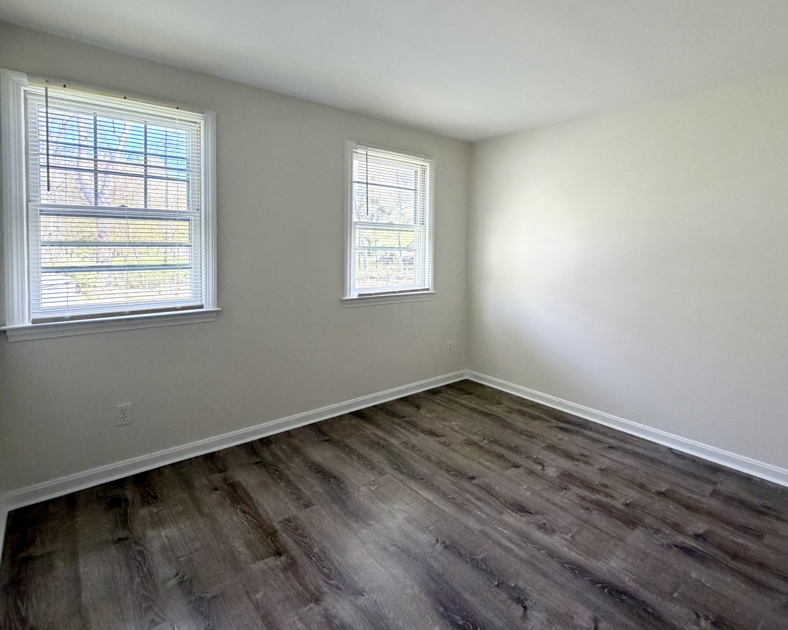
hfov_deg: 85.4
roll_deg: -1.5
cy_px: 259
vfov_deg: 73.2
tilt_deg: -1.2
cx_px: 470
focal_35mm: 18
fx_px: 420
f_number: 2.2
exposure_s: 1/98
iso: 320
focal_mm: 2.22
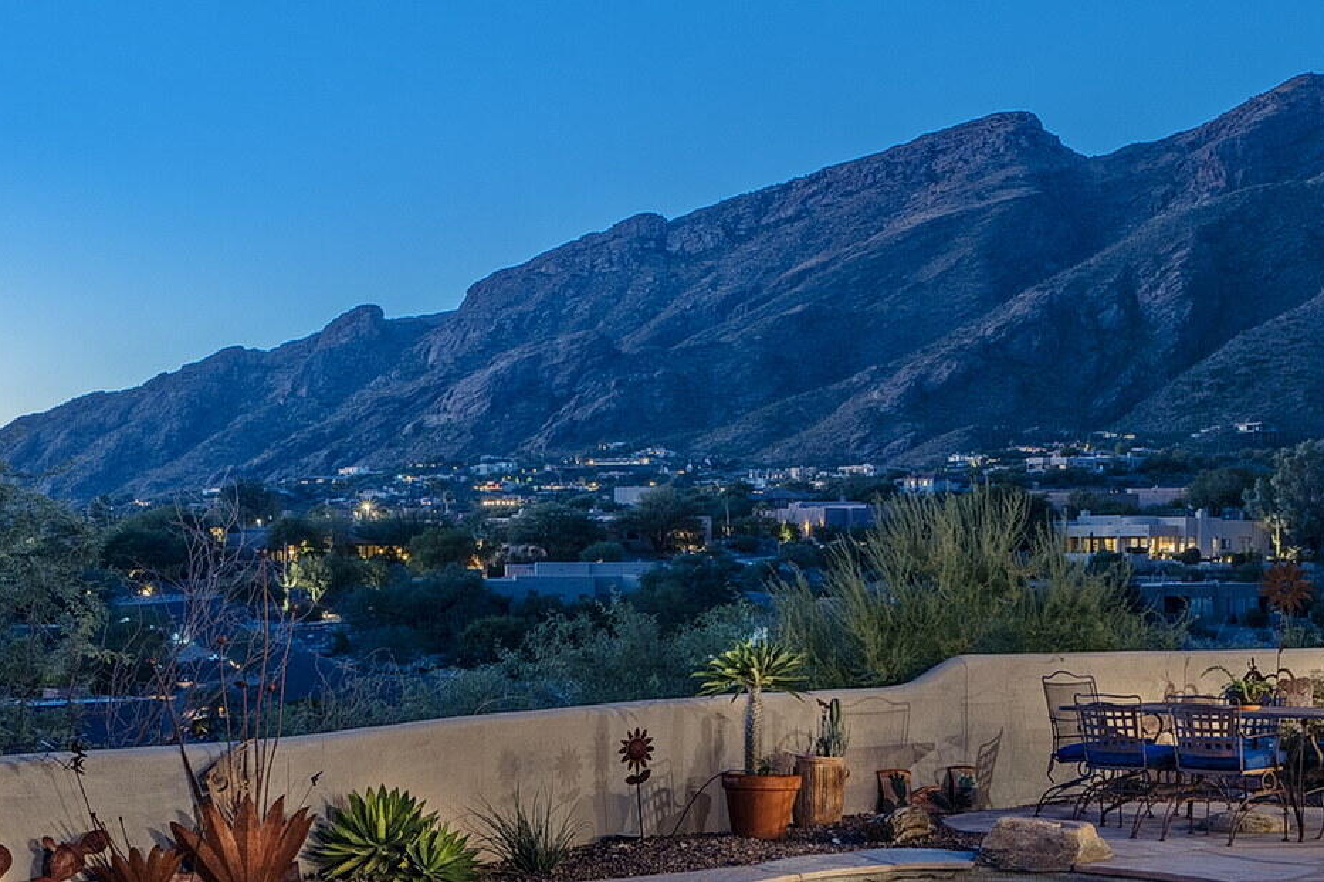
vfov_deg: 23.6
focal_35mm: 57
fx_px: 2096
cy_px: 631
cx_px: 1115
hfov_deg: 33.7
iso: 100
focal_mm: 19
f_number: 9
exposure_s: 15
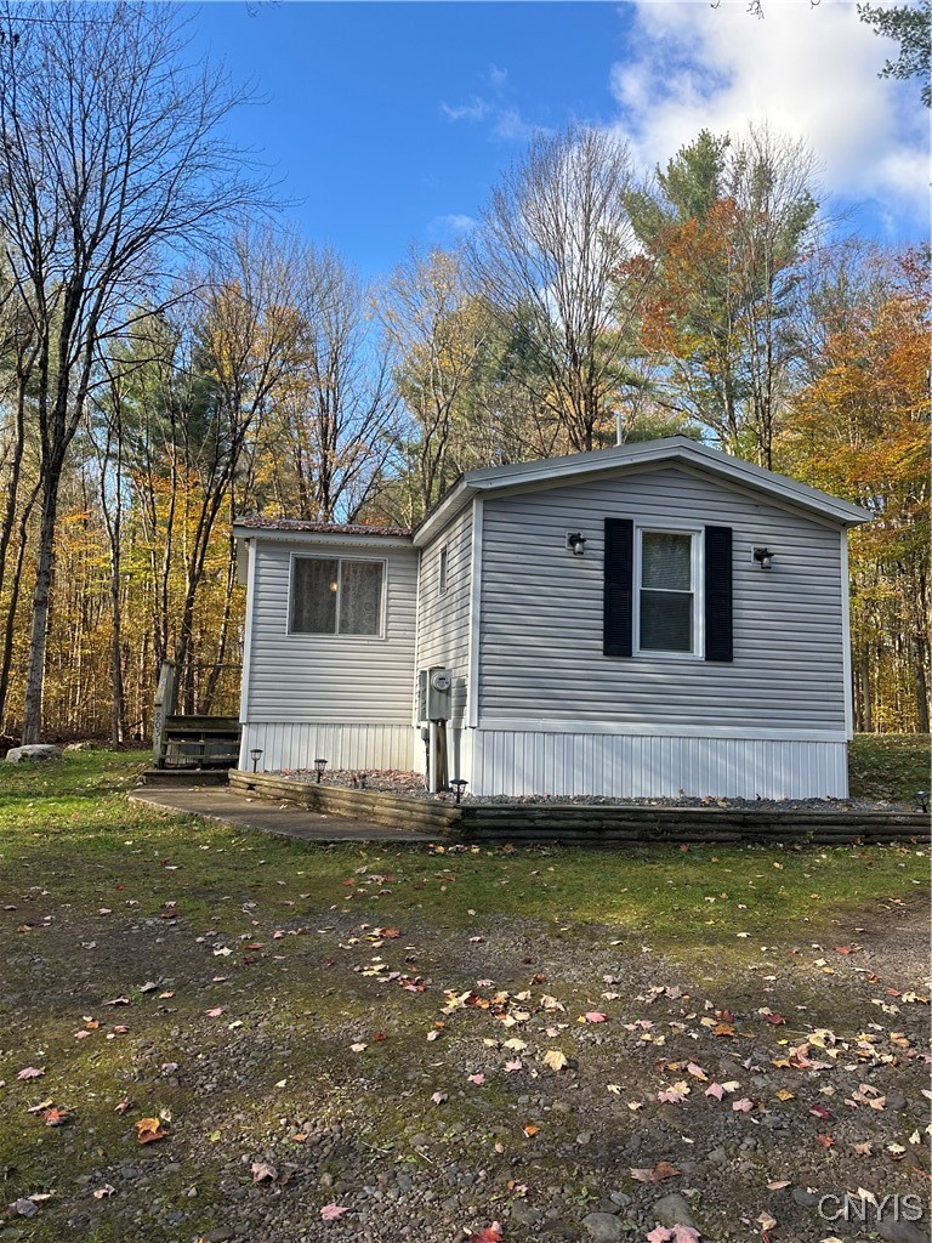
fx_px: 862
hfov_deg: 56.8
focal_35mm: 24
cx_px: 466
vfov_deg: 71.6
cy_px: 622
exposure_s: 1/803
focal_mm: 6.86
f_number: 1.78
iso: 80
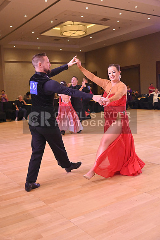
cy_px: 120
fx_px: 253
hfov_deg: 35.1
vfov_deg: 50.7
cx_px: 80
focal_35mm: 38
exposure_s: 1/320
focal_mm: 38
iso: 6400
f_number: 5.6
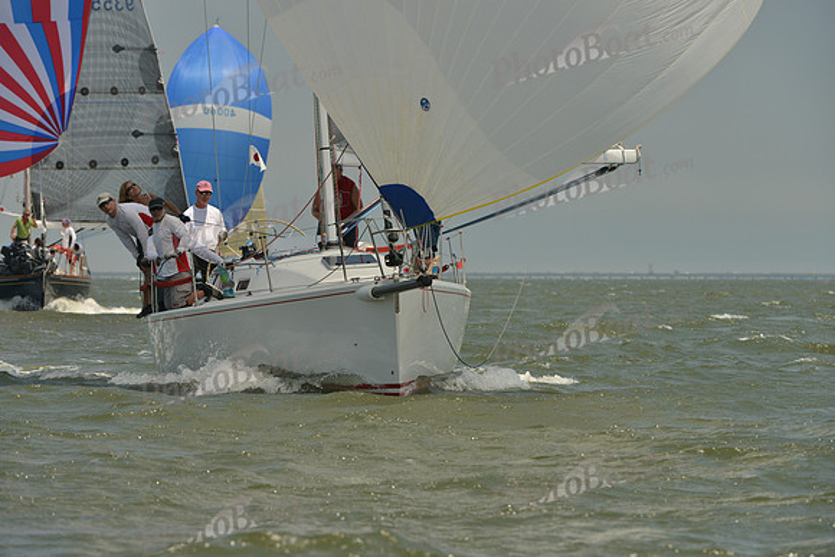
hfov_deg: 7.4
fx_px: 6496
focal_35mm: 280
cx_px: 418
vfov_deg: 4.9
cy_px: 278
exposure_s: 1/1250
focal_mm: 280
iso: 400
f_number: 9
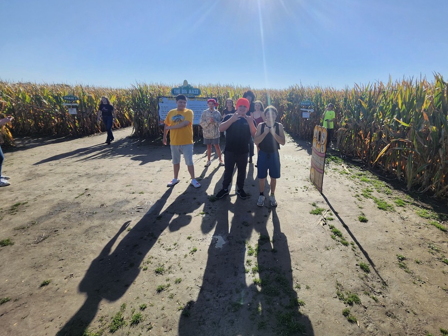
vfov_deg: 81.5
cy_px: 150
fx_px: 194
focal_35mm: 15
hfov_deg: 97.8
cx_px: 248
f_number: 2.2
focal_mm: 1.74
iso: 40
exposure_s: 1/2440
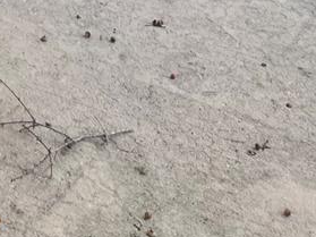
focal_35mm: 112
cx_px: -134
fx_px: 1022
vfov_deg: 10.5
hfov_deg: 16.3
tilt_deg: -5.0
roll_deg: -0.5
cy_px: -410
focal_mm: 5.1
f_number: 1.6
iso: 50
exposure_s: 1/1225
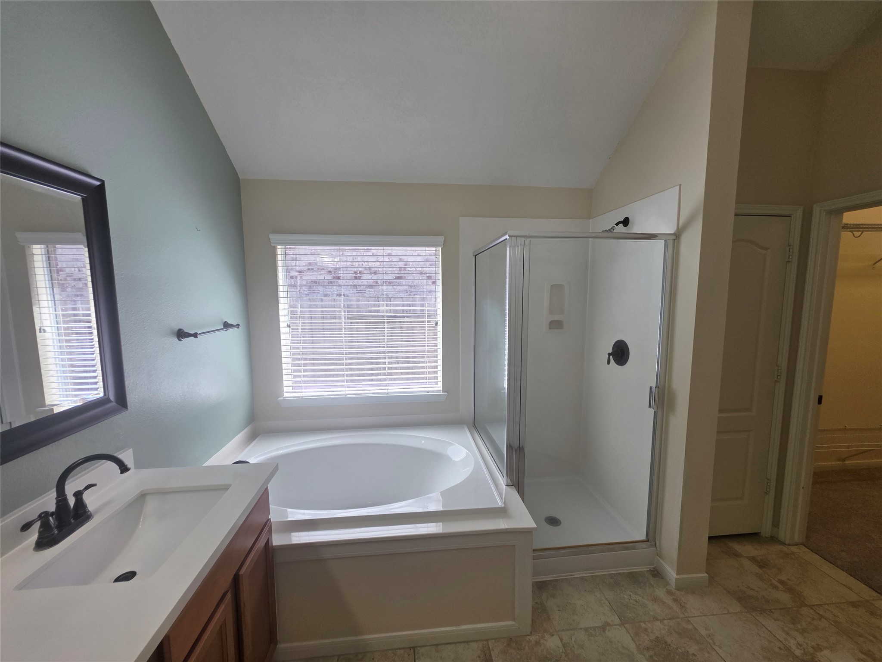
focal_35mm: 13
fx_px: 331
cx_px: 441
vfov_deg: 89.9
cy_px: 331
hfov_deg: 106.2
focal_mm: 2.2
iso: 40
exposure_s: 1/120
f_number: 1.9
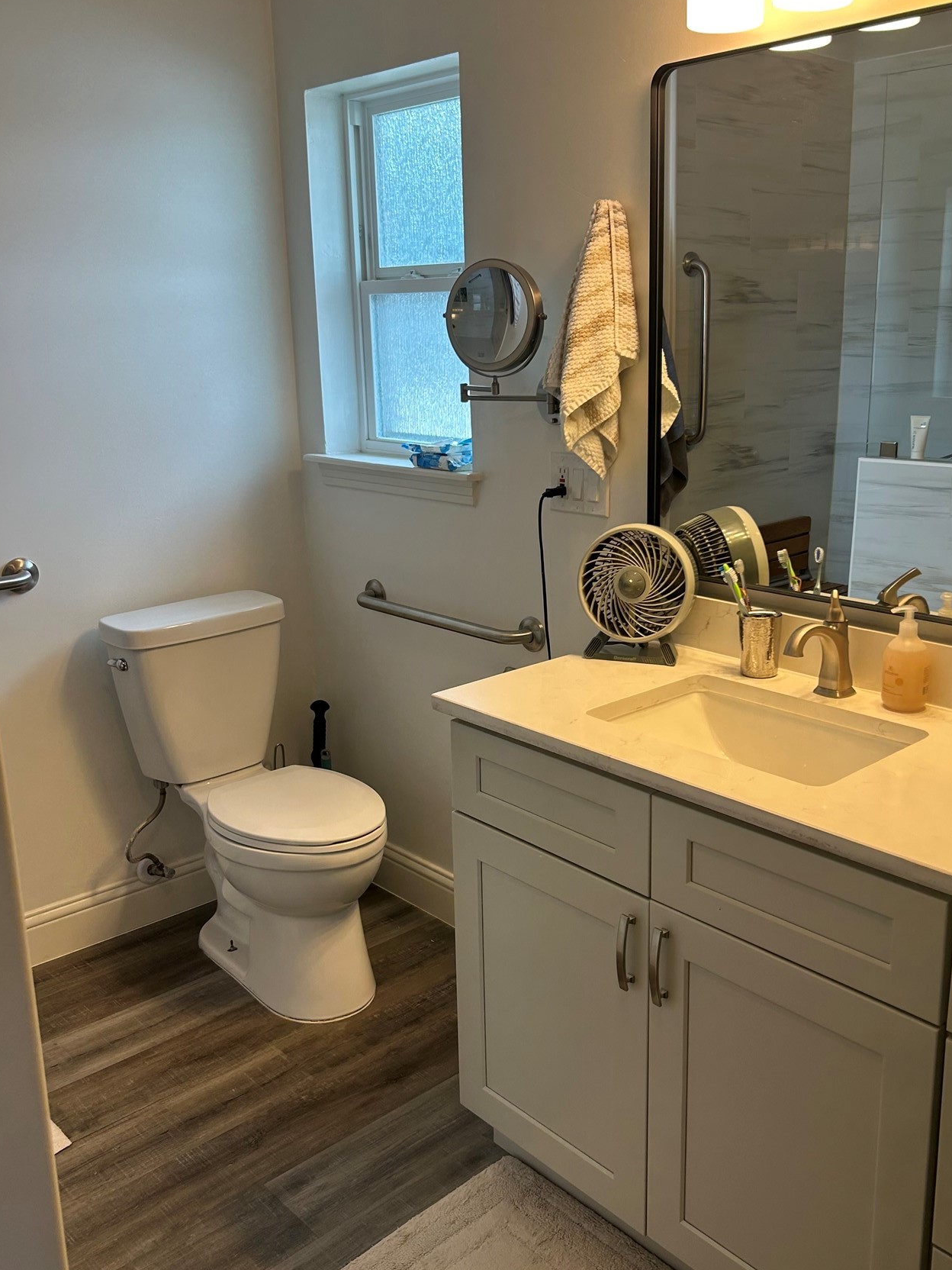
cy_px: 612
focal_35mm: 32
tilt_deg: -14.1
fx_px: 1173
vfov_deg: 56.8
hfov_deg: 44.0
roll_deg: +0.9
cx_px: 558
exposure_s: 1/120
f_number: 1.5
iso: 50
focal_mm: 5.7
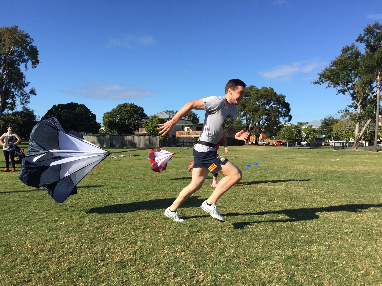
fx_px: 320
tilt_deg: -1.1
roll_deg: -2.8
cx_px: 191
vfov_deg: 48.2
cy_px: 143
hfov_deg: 61.7
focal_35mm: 29
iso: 32
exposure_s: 1/1522
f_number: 2.2
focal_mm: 4.15
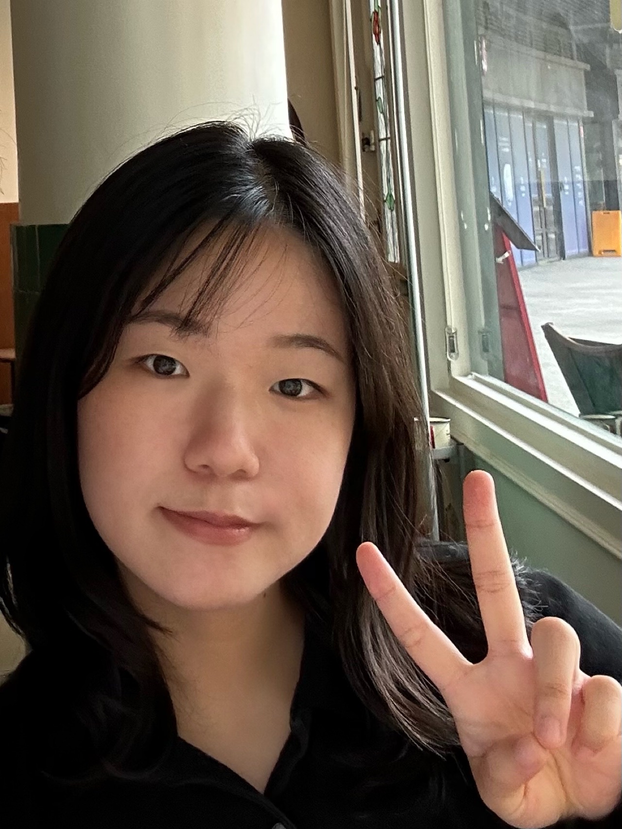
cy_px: 414
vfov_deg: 60.0
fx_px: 719
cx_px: 311
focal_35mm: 30
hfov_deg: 46.8
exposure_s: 1/60
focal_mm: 2.69
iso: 64
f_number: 1.9
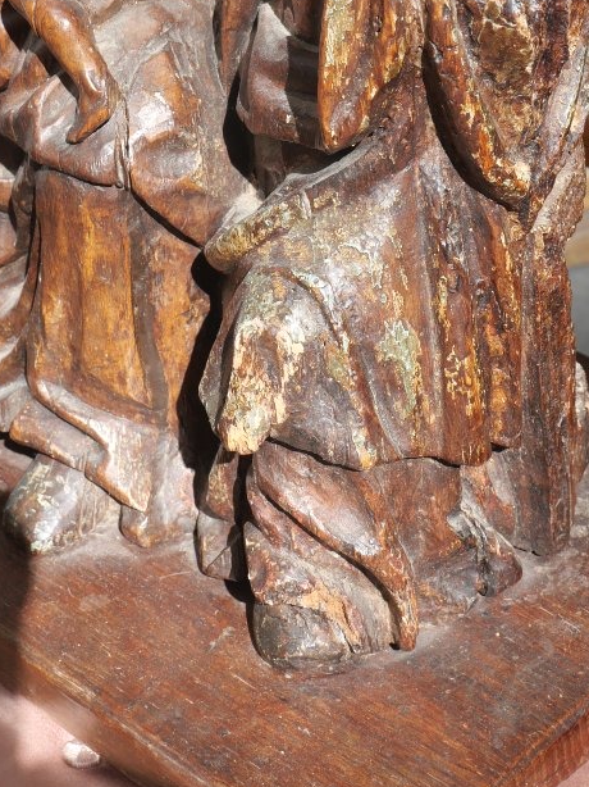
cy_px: 73
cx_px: 274
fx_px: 1952
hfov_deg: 17.2
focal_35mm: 86
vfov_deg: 22.2
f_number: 6.3
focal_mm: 22
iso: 200
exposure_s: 1/200
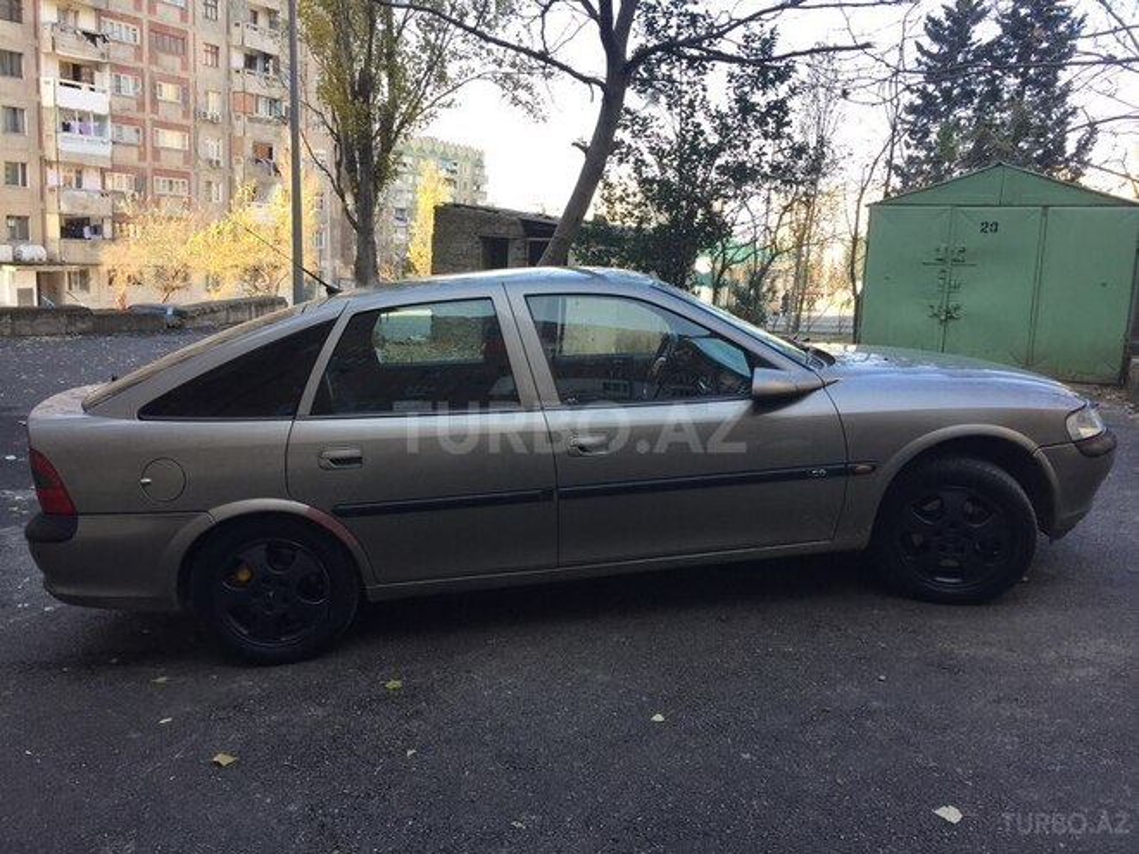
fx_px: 954
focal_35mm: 29
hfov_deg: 61.7
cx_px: 570
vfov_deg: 48.2
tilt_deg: -11.5
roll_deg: -4.7
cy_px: 427
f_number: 2.2
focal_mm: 4.15
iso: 32
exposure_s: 1/276
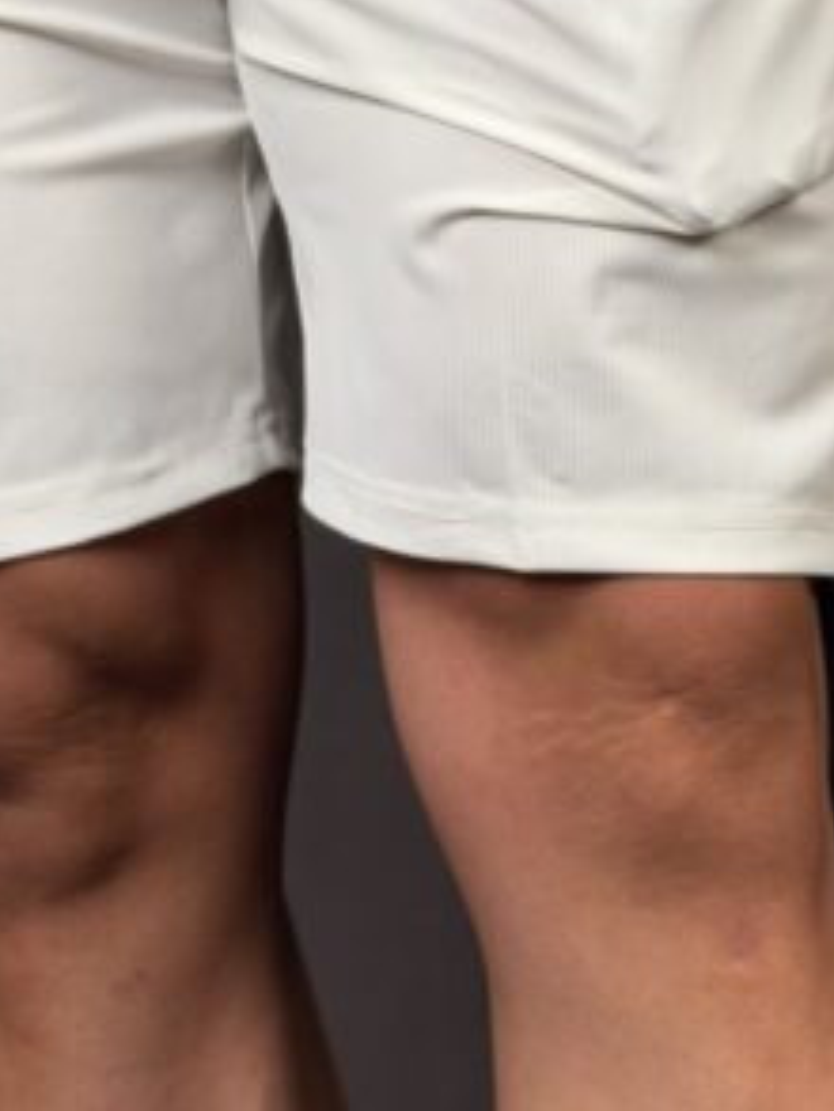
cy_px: 93
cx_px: 462
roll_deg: -3.4
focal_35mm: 153
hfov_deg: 9.7
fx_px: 4911
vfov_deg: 12.8
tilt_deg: -0.8
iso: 64
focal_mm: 6.76
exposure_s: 1/239
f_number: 1.78
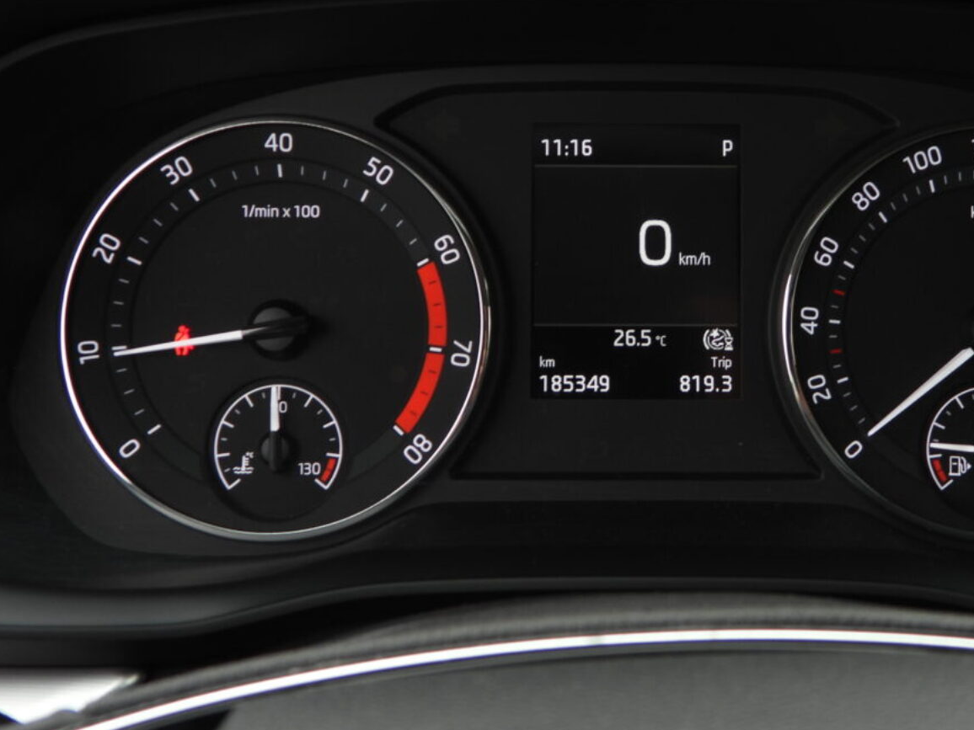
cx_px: 637
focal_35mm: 61
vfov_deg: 24.0
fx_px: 1716
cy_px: 279
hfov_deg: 31.5
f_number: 3.2
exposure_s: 1/50
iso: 100
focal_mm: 7.9
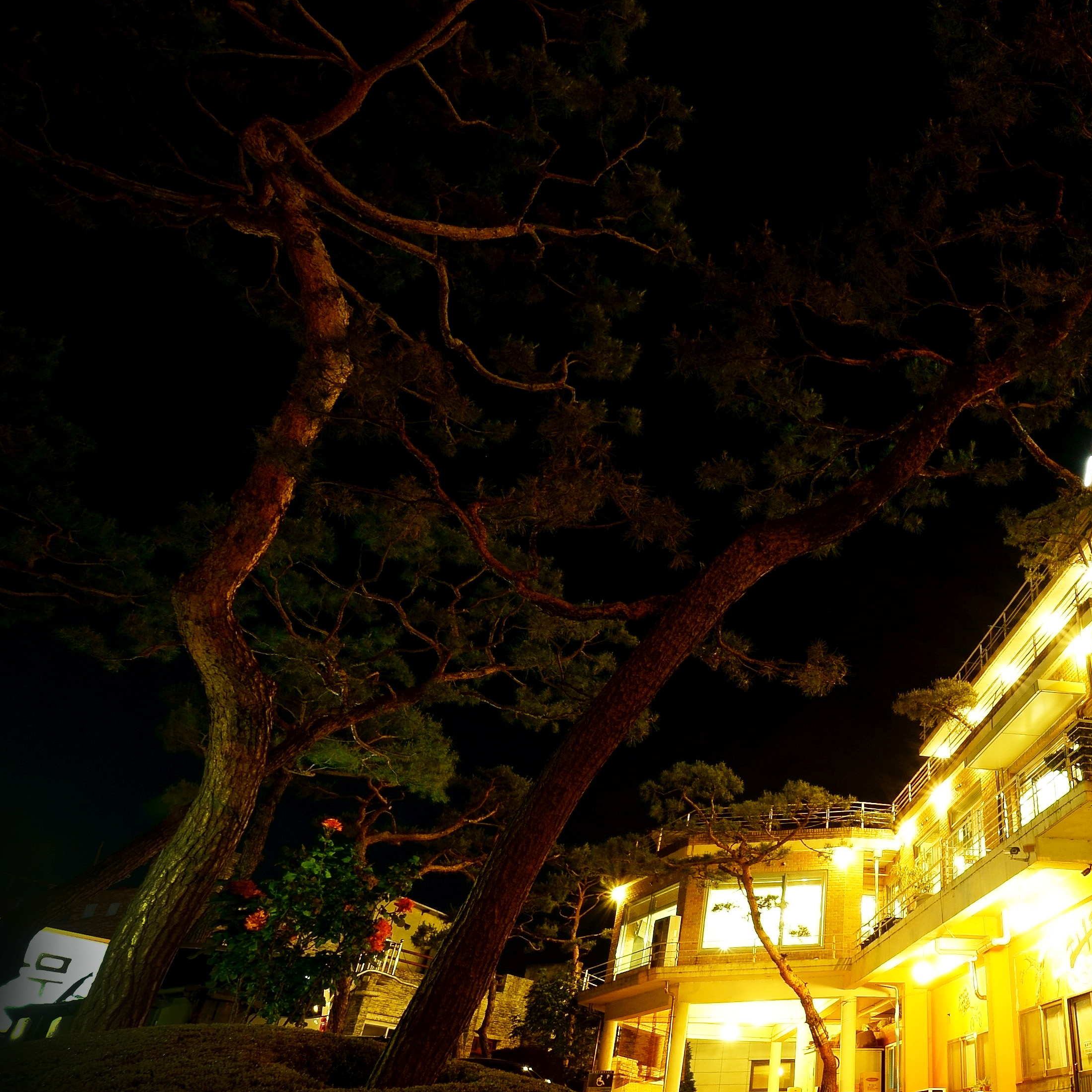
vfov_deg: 67.2
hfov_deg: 59.3
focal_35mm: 23
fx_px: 821
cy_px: 589
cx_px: 943
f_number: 8
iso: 320
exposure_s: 4
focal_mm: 14
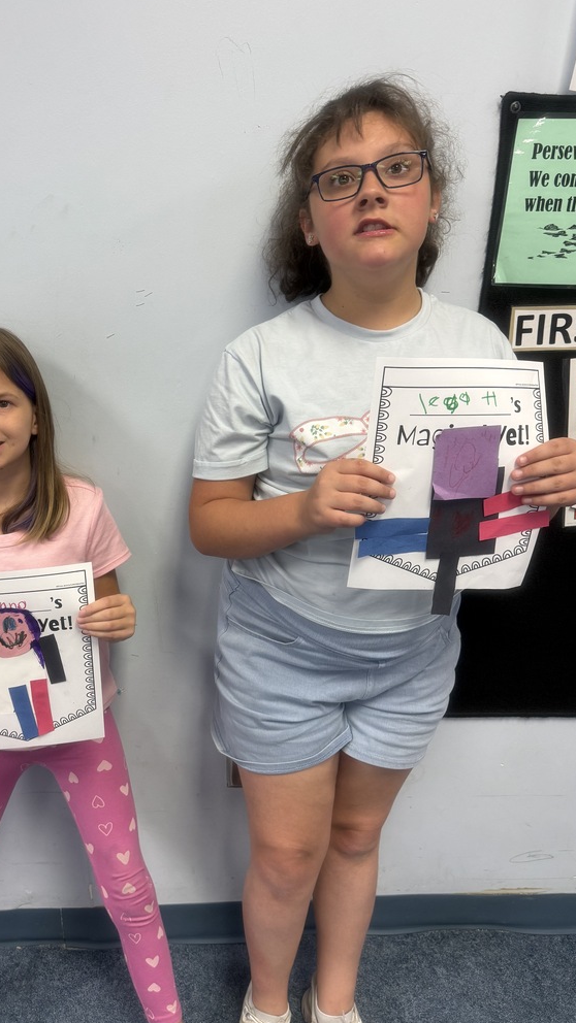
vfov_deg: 69.9
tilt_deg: -21.2
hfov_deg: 42.3
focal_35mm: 27
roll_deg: +0.0
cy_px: 521
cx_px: 187
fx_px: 733
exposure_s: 1/120
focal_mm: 6.76
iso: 200
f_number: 1.78
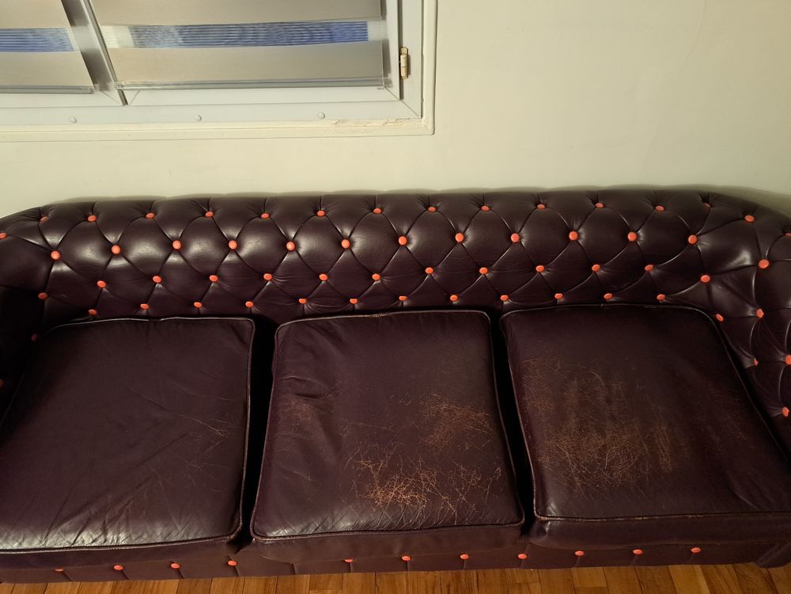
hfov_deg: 71.6
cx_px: 396
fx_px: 548
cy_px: 297
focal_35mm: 24
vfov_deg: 56.8
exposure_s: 1/20
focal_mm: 5.23
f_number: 1.8
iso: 800
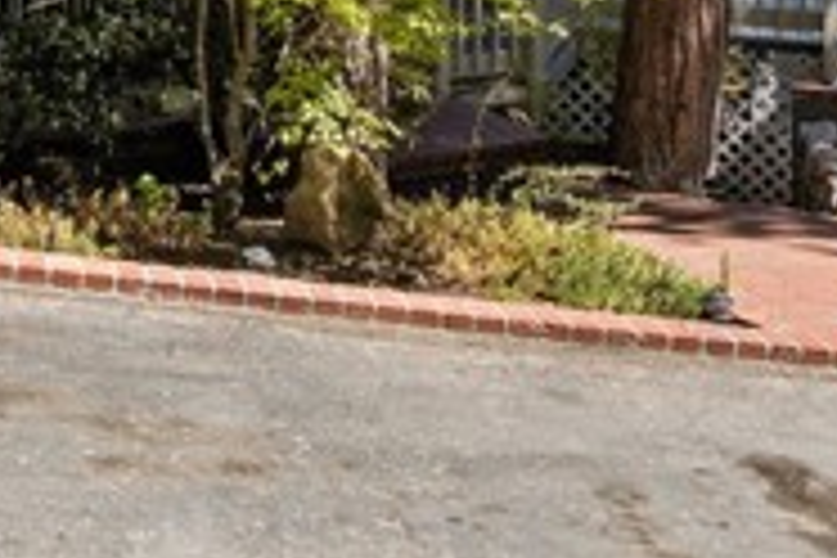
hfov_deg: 22.6
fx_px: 1999
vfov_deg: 13.9
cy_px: -479
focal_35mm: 86
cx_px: -32
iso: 100
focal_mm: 12.3
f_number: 2.8
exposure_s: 1/40
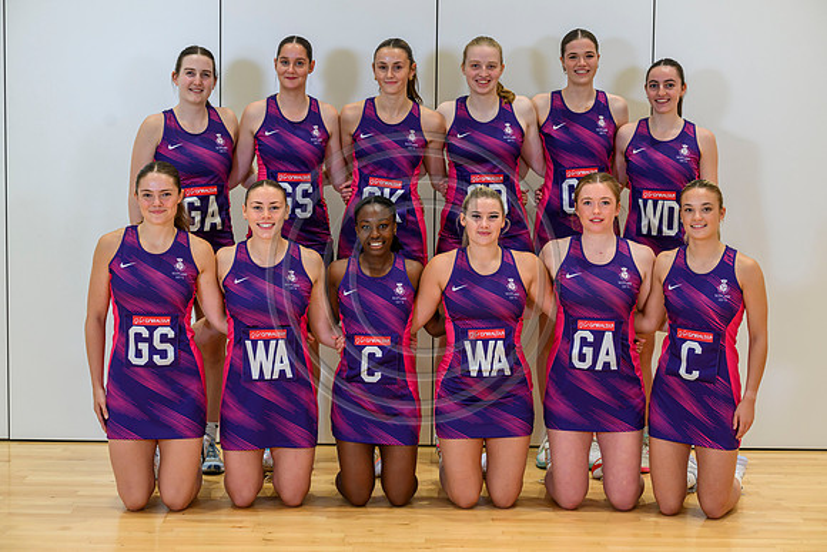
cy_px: 276
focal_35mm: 70
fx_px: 1608
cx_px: 414
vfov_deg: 19.5
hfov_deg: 28.8
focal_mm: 70
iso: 1600
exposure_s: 1/160
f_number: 4.5
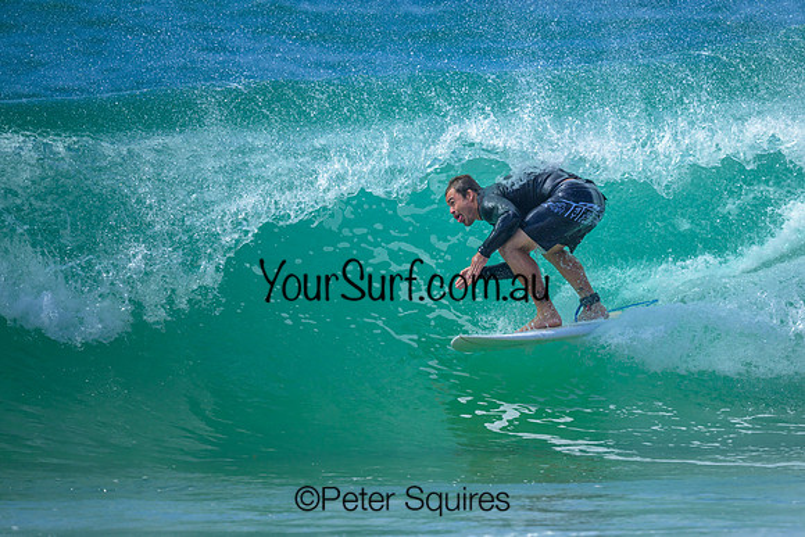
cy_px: 227
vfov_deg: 1.3
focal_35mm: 1099
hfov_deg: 1.9
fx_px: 24580
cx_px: 552
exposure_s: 1/2000
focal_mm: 800
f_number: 6.3
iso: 280
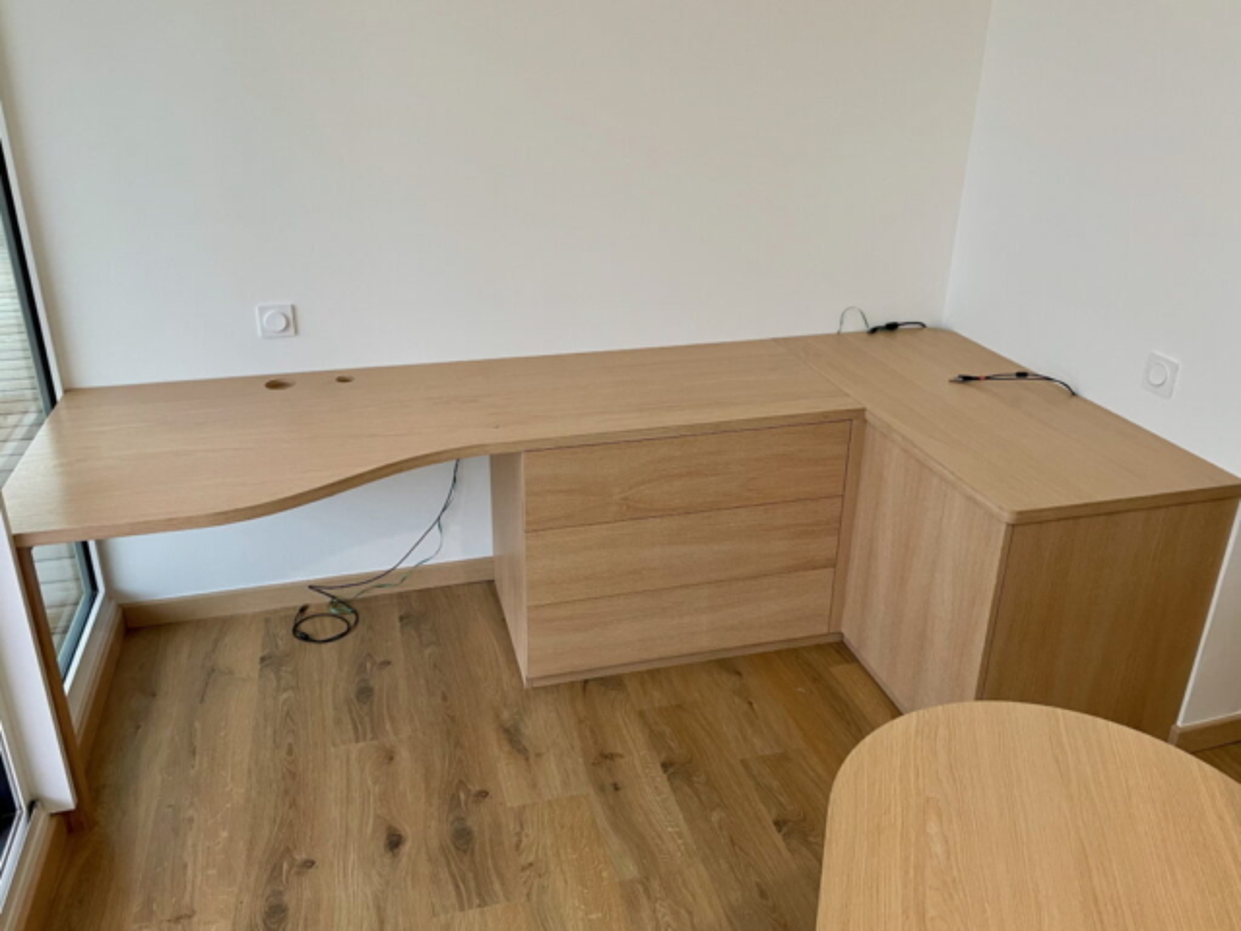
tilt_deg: -22.6
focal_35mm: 26
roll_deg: -1.5
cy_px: 466
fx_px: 932
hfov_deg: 67.3
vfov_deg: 53.1
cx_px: 620
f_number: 1.6
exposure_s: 1/60
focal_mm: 4.2
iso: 125
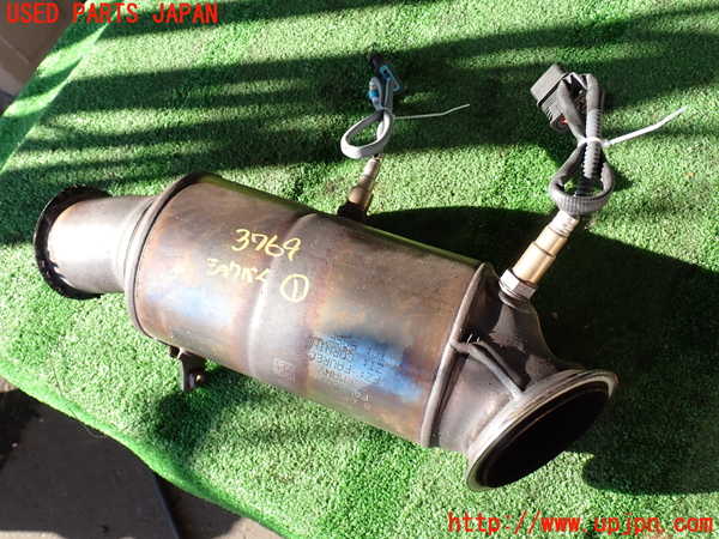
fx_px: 665
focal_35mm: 32
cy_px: 270
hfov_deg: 56.8
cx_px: 360
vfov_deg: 44.2
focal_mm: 5.79
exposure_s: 1/200
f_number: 3.2
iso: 100
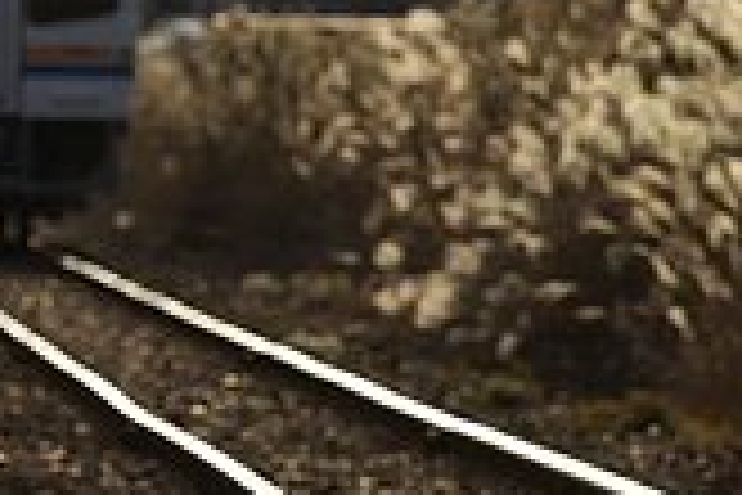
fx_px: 19146
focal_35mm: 929
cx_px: -405
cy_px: -4
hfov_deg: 2.2
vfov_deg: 1.5
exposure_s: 1/500
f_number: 8
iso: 200
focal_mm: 200
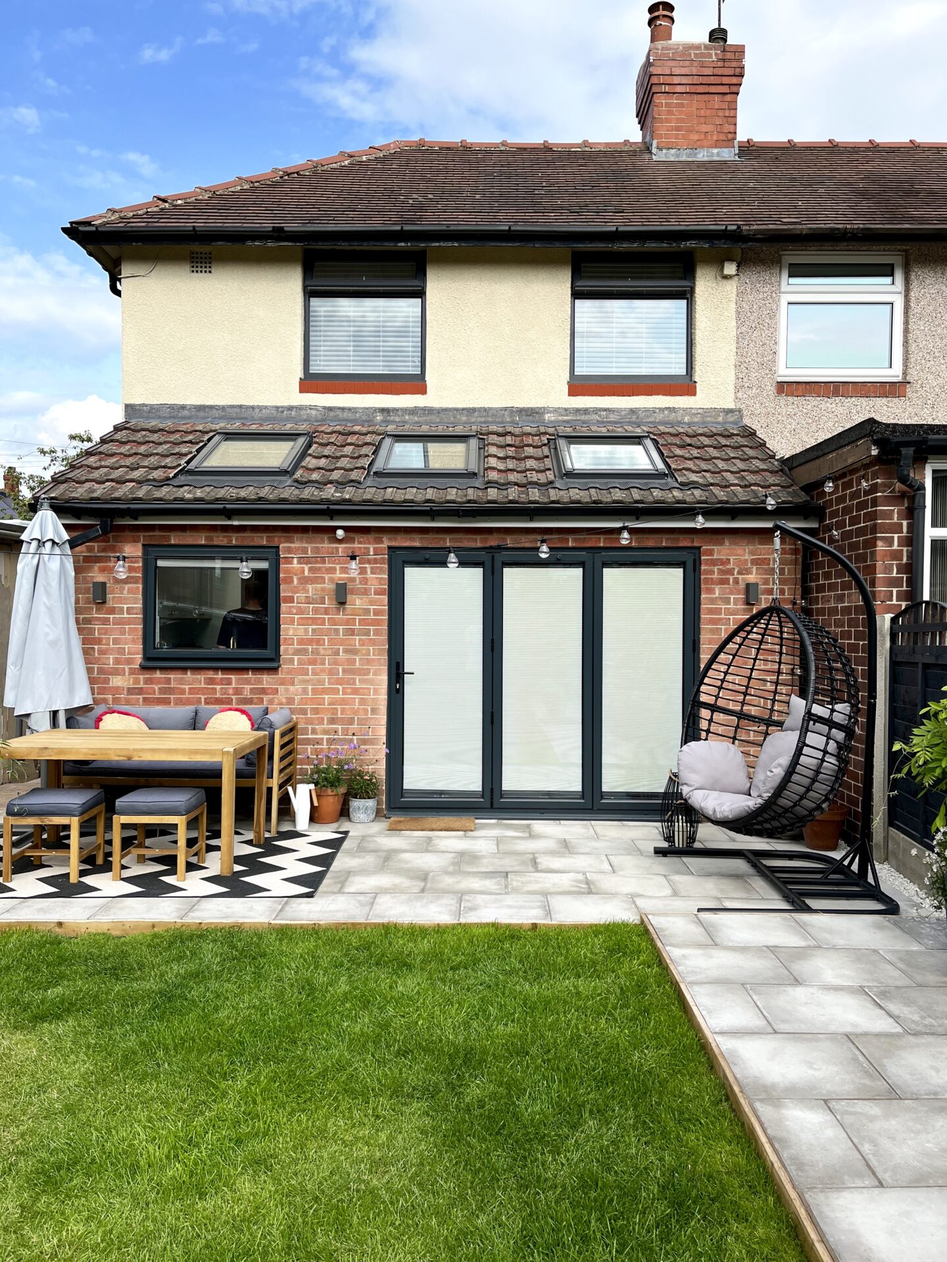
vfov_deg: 67.3
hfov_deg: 53.1
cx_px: 474
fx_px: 948
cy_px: 631
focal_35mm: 26
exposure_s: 1/2688
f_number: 1.6
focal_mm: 5.1
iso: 50
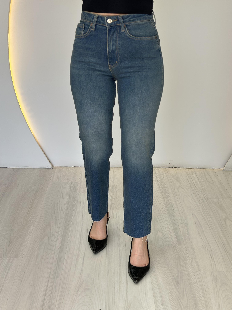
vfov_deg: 39.7
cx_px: 116
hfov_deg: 30.3
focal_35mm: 48
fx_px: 429
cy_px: 155
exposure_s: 1/321
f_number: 1.78
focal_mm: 6.86
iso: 80
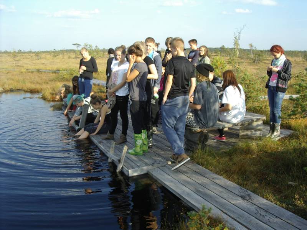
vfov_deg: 37.7
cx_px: 154
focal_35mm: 38
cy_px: 115
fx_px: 337
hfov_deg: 49.0
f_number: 4.8
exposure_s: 1/200
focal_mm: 5.8
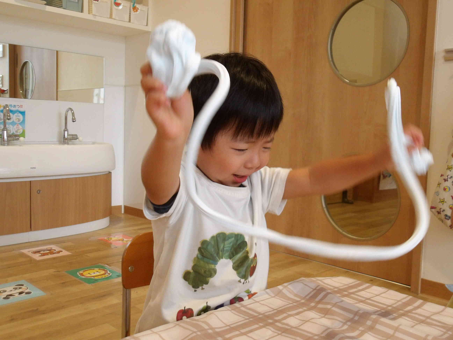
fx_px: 445
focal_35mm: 34
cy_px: 170
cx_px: 226
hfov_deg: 54.0
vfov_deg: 41.8
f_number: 3.3
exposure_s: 1/200
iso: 453
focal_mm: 6.1
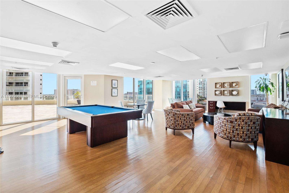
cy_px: 96
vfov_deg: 77.3
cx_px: 144
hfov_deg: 100.4
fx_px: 120
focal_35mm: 15
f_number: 8
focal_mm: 10
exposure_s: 1/40
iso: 200
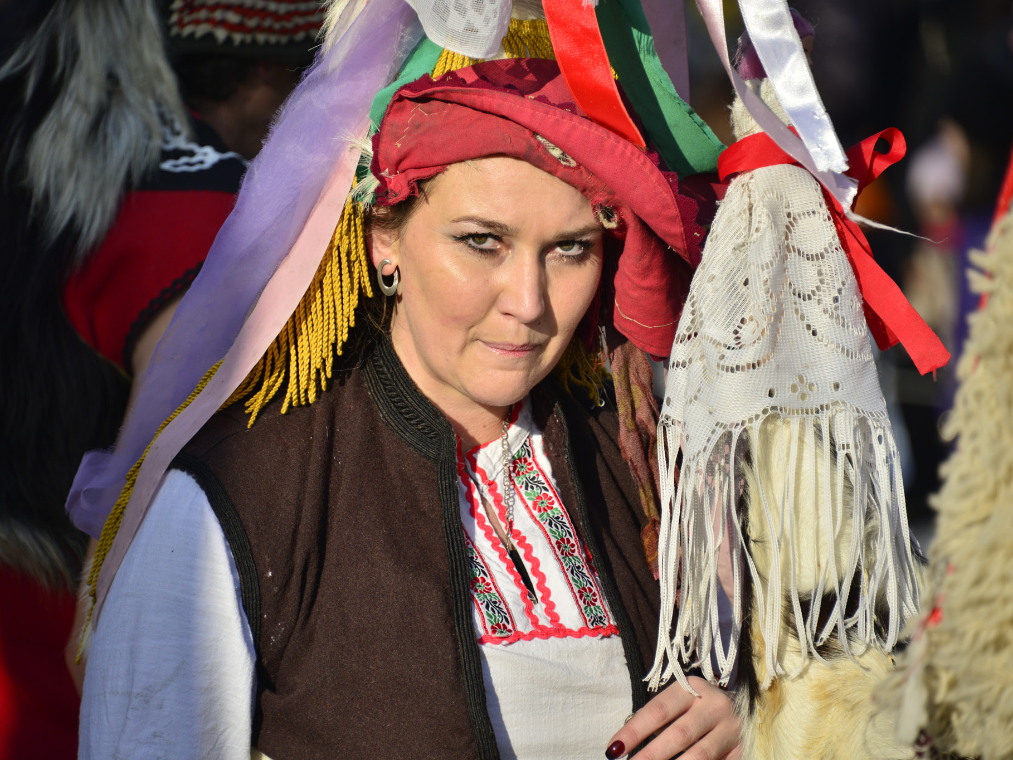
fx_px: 9512
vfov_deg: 4.6
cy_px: 380
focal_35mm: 325
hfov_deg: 6.1
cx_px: 485
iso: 200
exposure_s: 1/1000
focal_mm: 300
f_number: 5.6
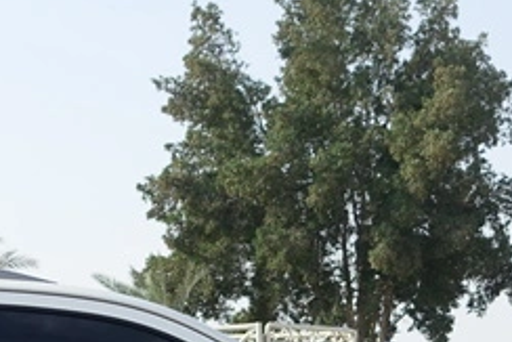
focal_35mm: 155
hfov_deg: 13.1
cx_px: -3
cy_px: 682
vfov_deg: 8.4
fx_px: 2206
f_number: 5.6
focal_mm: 13.53
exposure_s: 1/160
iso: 125
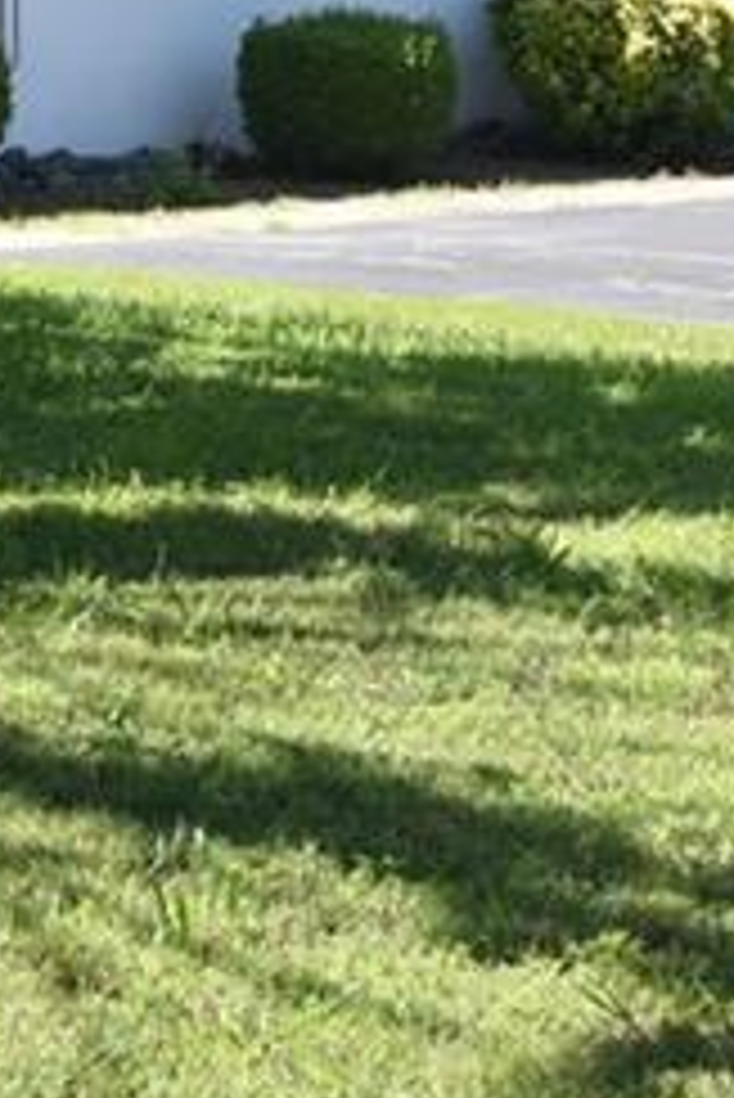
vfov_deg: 13.7
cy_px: -11
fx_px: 4489
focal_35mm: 147
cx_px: 509
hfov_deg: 9.3
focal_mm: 35
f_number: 13
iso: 1250
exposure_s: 1/800
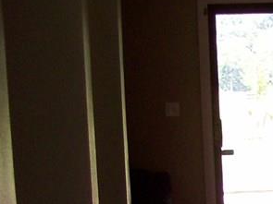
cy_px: 257
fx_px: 985
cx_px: 348
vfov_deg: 11.6
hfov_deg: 15.1
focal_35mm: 125
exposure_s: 1/67.9
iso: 80
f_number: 2.7
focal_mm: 6
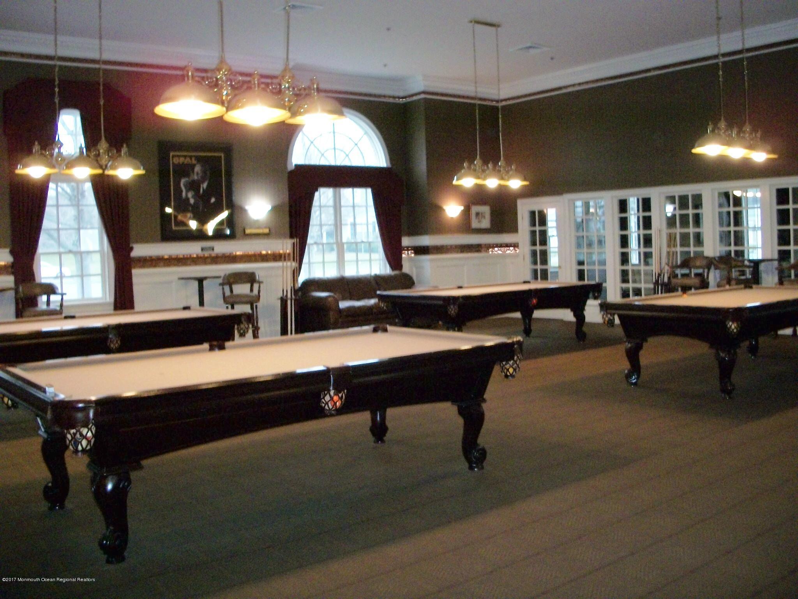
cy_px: 300
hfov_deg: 52.6
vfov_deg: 40.7
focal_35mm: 35
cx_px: 399
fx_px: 807
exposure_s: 1/30
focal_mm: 6.3
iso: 250
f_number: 3.1
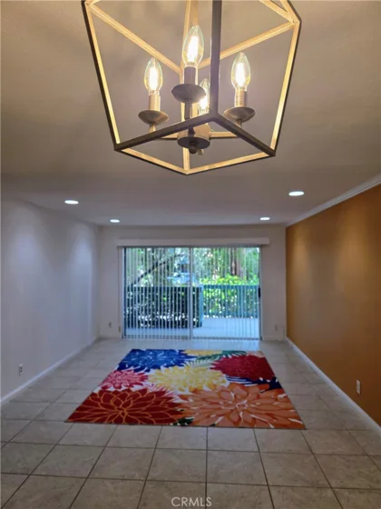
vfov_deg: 73.9
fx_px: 338
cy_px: 254
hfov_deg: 58.9
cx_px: 190
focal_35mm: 23
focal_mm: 6.3
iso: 80
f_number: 1.7
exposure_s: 1/120
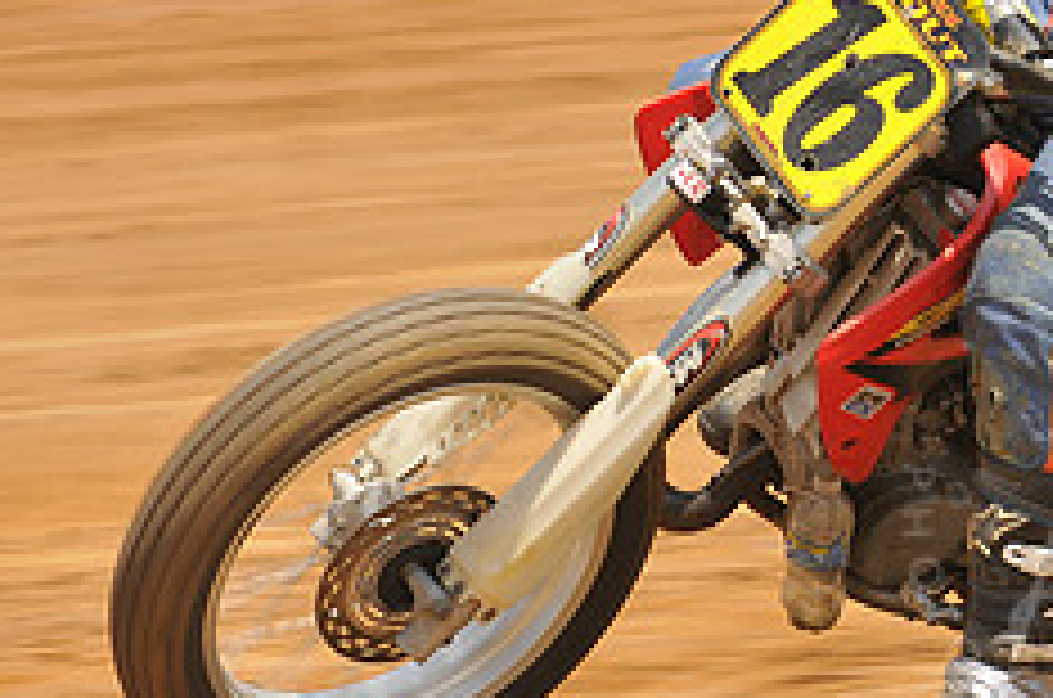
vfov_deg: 2.4
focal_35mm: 576
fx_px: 16821
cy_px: 92
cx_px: 1170
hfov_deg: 3.6
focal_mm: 155
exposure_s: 1/400
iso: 200
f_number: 9
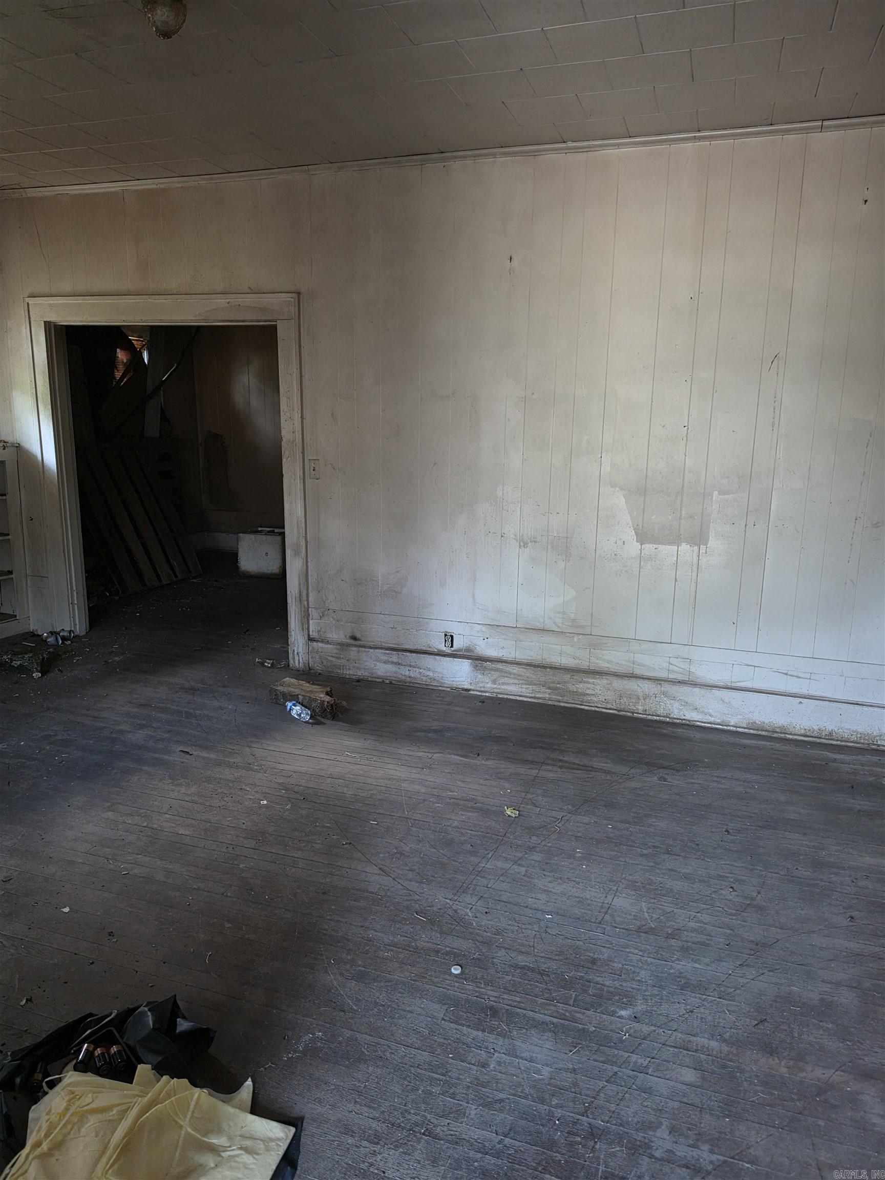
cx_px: 442
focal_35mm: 23
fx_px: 784
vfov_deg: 73.9
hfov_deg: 58.9
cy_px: 590
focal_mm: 6.5
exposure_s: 1/60
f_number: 1.4
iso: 800
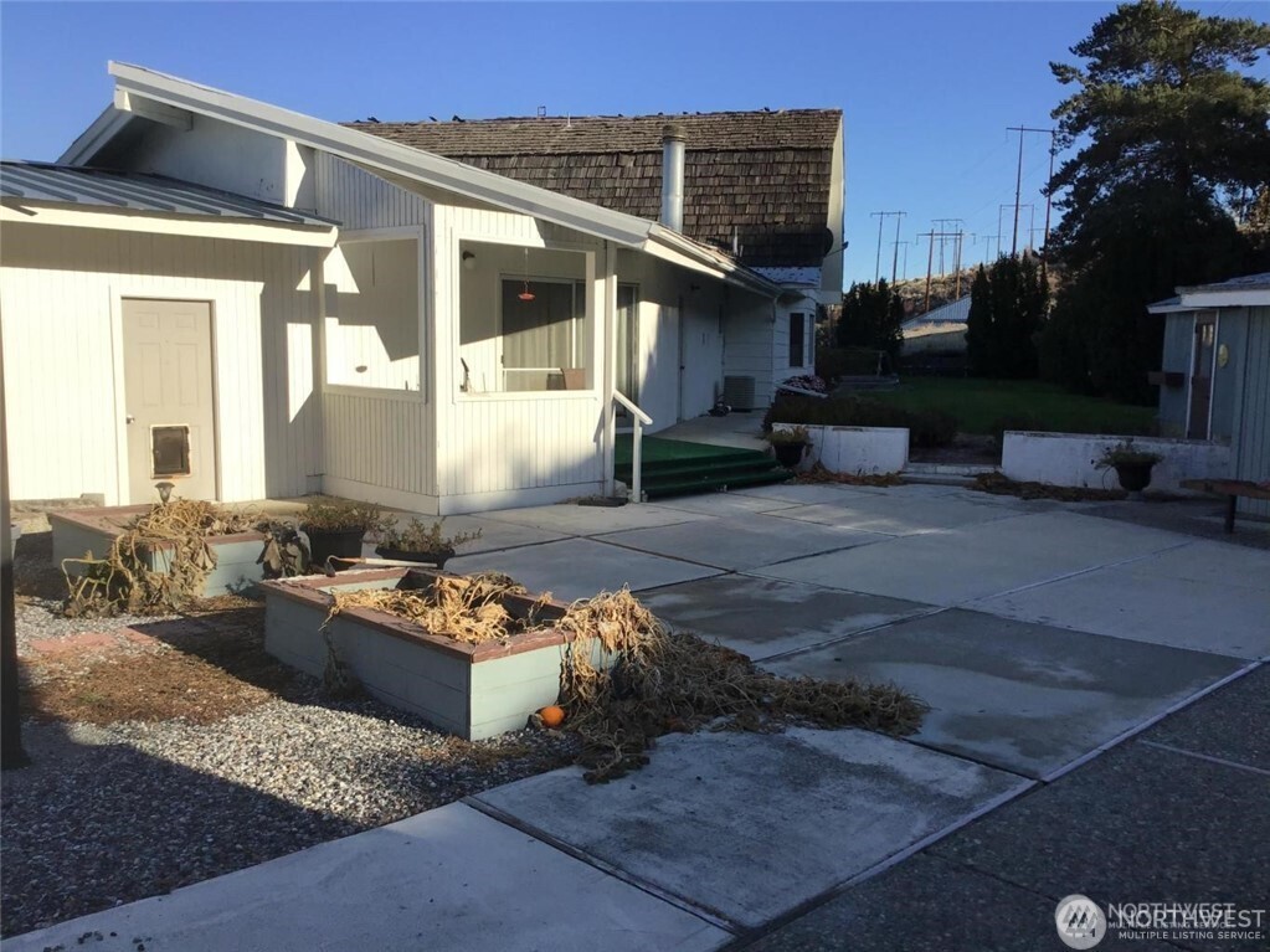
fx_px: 1137
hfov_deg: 58.4
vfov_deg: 45.4
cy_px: 476
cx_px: 635
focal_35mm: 31
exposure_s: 1/1253
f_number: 2.4
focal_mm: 3.3
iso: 25
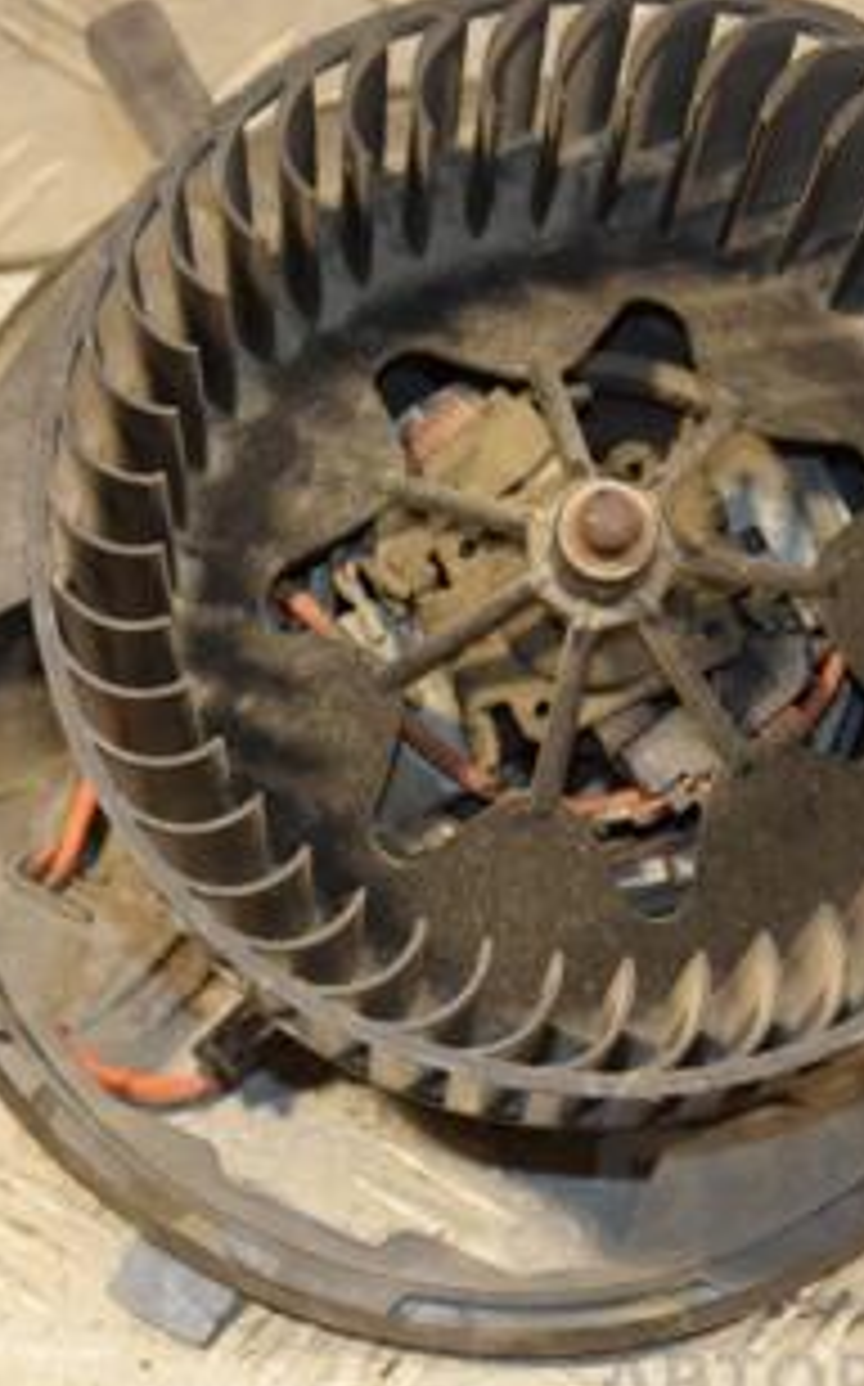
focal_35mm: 149
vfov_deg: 14.0
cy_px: 598
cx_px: 513
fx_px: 5624
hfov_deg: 8.8
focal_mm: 50
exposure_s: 1/125
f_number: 5
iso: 800
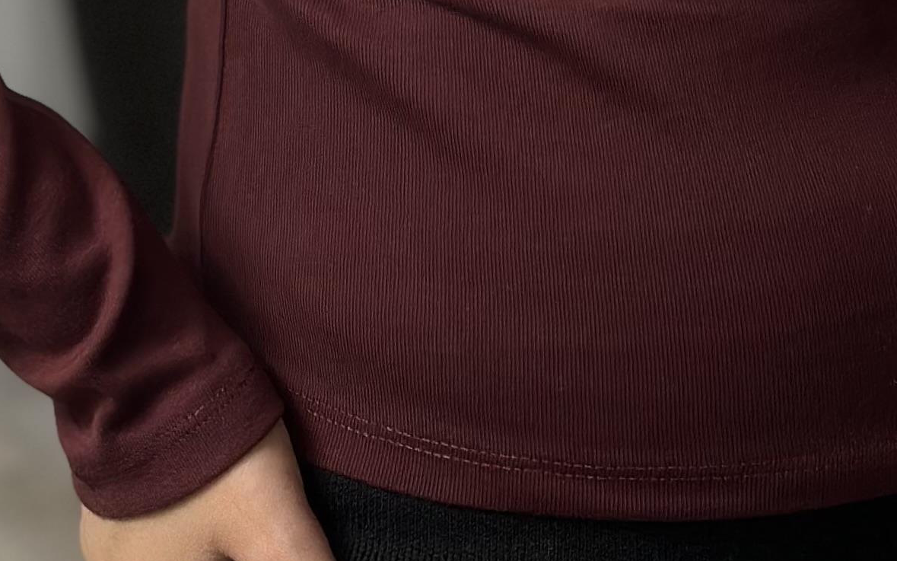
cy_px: -550
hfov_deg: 12.0
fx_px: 4254
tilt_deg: -35.0
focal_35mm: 174
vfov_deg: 7.3
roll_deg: +4.6
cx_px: 515
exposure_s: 1/100
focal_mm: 6.86
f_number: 1.78
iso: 160
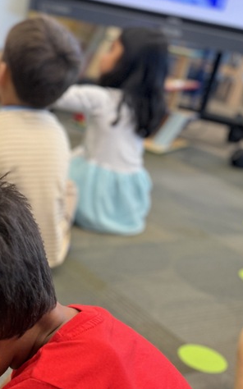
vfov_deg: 34.9
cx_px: -2
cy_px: 348
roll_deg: -11.4
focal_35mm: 55
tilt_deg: -31.7
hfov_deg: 22.6
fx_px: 583
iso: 250
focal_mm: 6.76
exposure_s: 1/60
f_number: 1.78
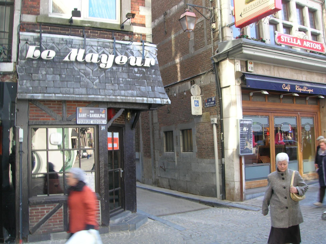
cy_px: 122
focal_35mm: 34
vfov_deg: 41.7
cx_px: 163
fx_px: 320
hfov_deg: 54.0
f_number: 4.9
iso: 50
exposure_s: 1/20.6
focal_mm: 5.7
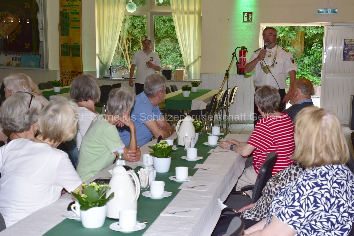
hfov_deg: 30.5
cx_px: 177
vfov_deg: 20.6
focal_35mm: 66
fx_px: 649
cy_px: 118
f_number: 6.3
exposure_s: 1/60
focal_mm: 44
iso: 640
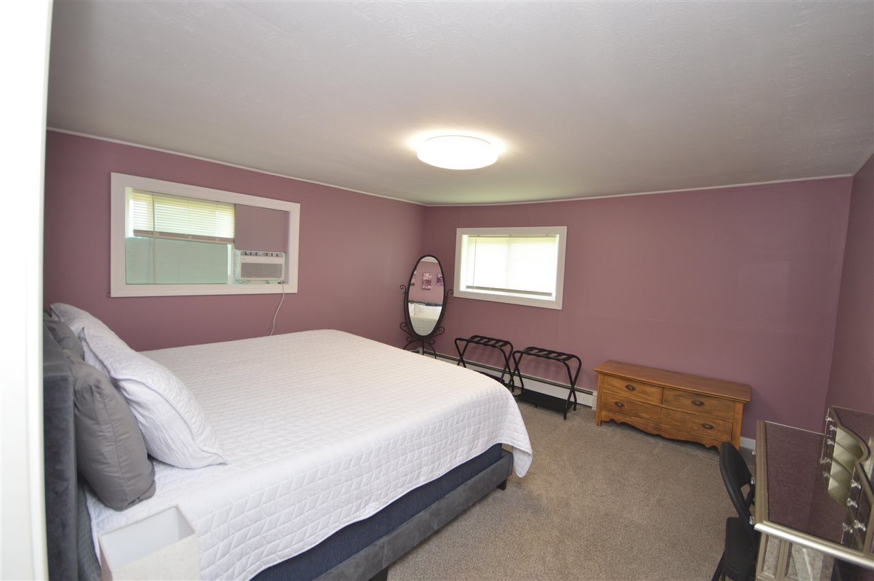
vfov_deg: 77.2
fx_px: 364
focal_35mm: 15
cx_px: 437
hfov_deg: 100.4
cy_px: 290
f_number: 4
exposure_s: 1/60
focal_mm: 10
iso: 450
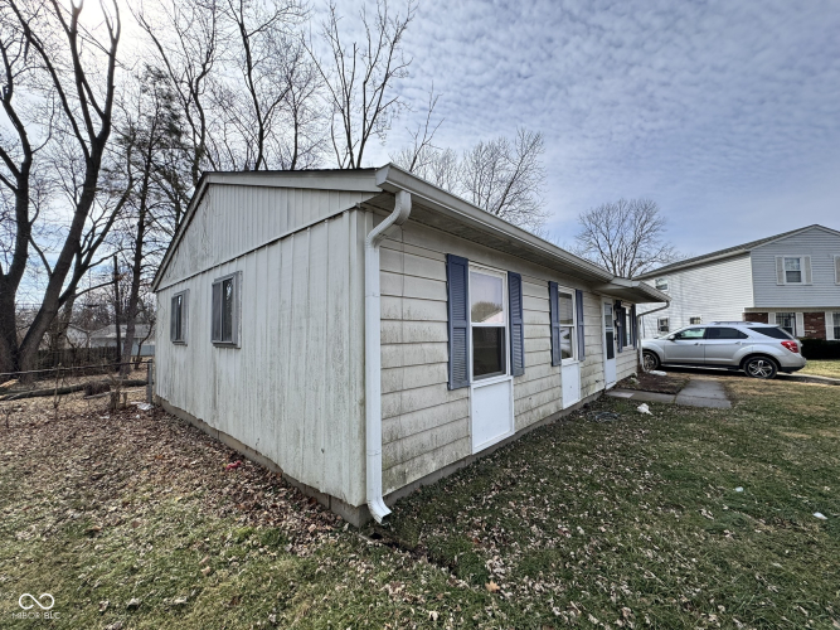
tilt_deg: +3.0
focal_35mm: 14
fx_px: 340
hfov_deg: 102.1
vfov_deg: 85.7
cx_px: 420
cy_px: 315
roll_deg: +1.5
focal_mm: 2.22
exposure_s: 1/1323
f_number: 2.2
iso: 50
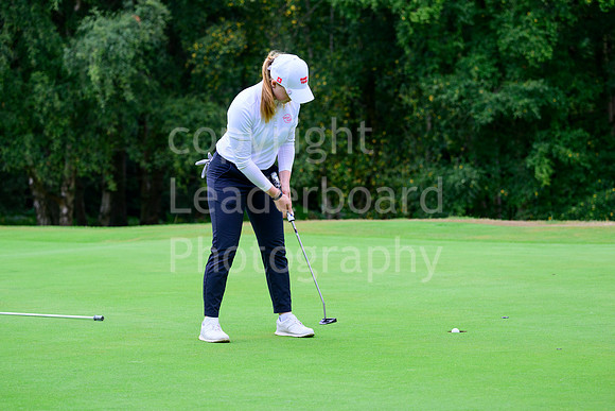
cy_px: 206
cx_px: 308
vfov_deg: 10.2
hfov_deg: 15.2
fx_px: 2307
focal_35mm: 135
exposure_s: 1/1600
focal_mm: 135
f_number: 5.6
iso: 1250
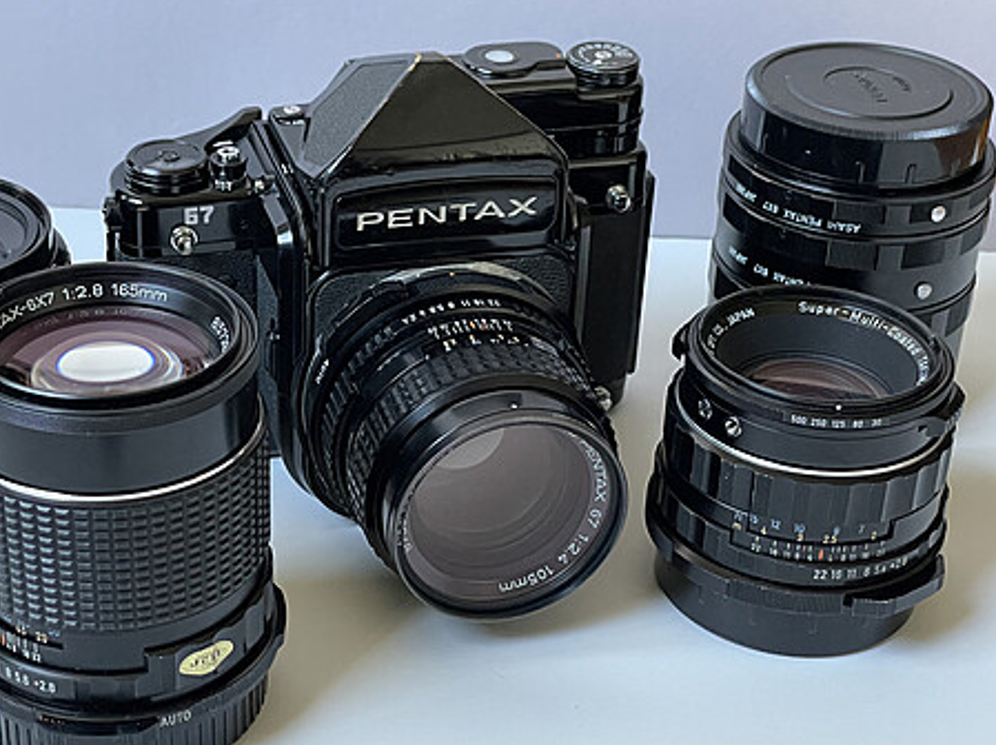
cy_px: 404
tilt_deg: -31.0
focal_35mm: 68
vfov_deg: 21.6
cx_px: 392
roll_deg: -1.3
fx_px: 1955
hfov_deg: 28.5
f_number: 2
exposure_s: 1/78
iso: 200
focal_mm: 6
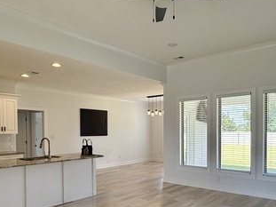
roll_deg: +0.1
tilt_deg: -1.9
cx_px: 147
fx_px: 239
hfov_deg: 59.9
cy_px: 139
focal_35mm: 30
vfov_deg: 46.0
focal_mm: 2.22
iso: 64
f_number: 2.2
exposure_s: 1/122
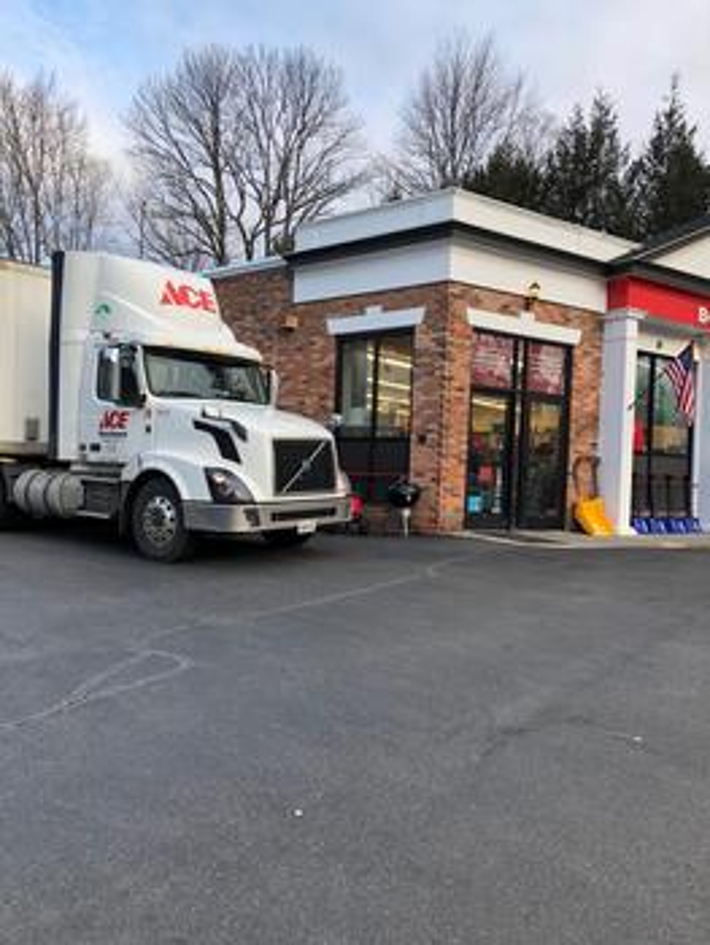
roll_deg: -1.7
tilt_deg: +1.4
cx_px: 355
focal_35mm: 28
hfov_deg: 49.8
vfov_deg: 63.4
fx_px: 765
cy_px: 472
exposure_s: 1/120
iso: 25
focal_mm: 3.99
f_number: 1.8
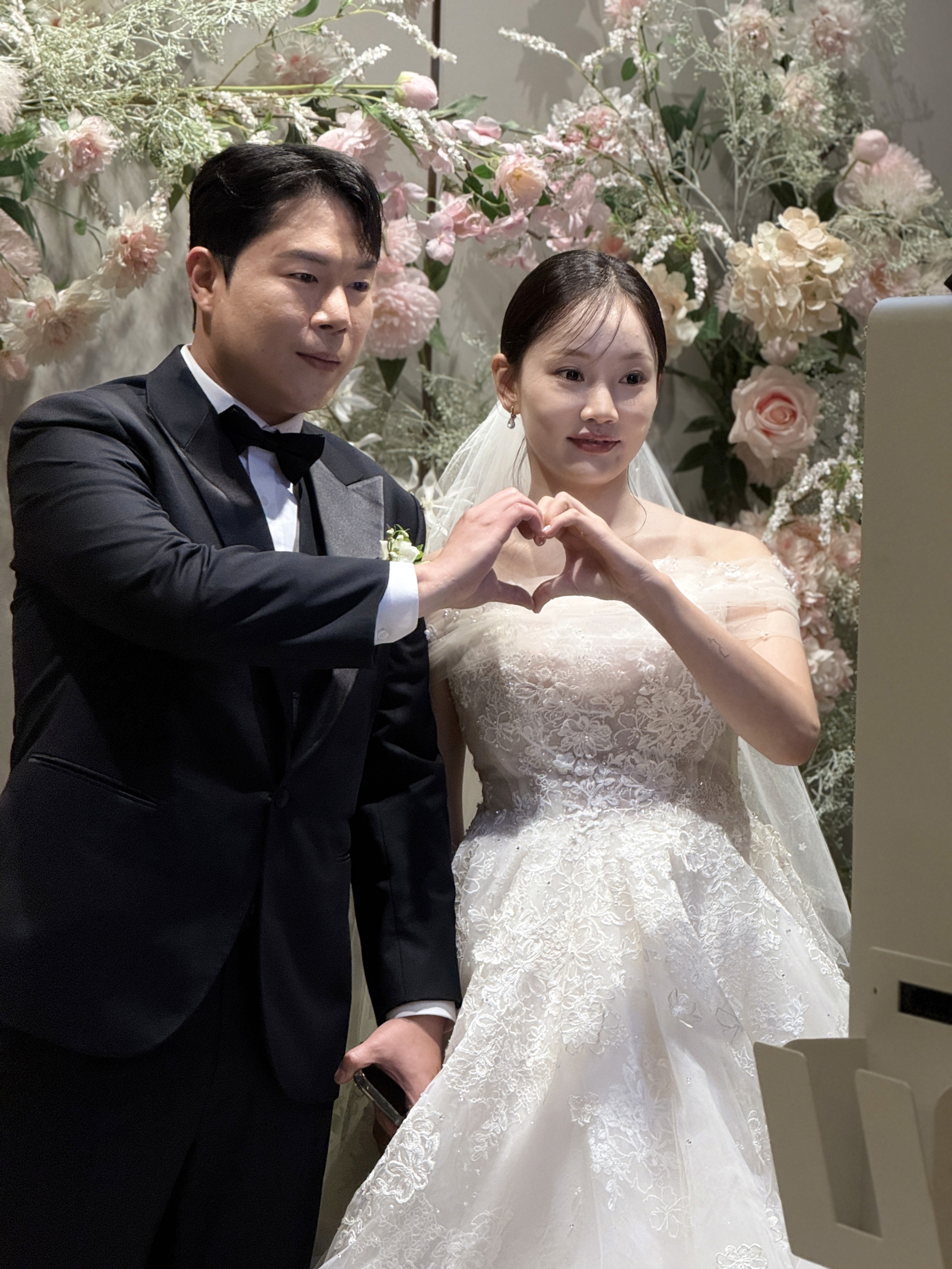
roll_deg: -2.0
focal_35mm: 120
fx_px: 4400
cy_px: 634
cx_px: 476
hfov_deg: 12.3
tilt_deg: -1.7
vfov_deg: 16.4
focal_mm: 15.66
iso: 200
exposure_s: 1/120
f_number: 2.8
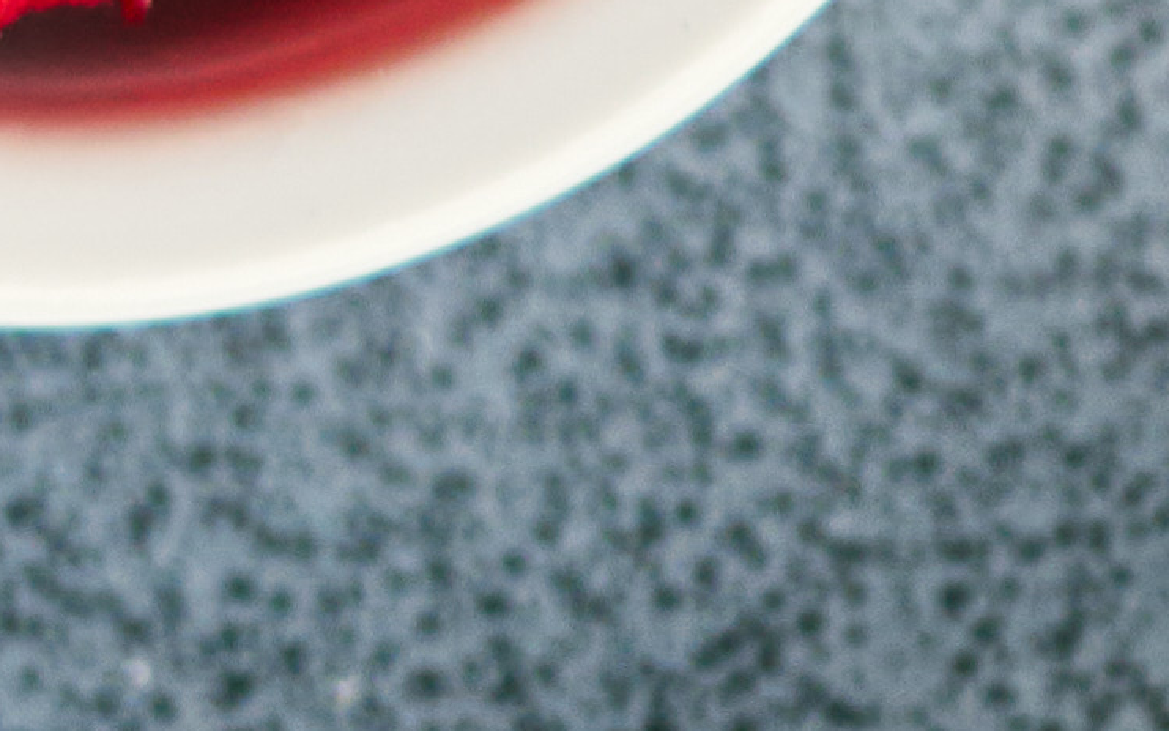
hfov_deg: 2.1
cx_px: -778
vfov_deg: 1.3
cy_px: -3683
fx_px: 31322
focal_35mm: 983
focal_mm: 90
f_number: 3.2
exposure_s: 1/250
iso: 250
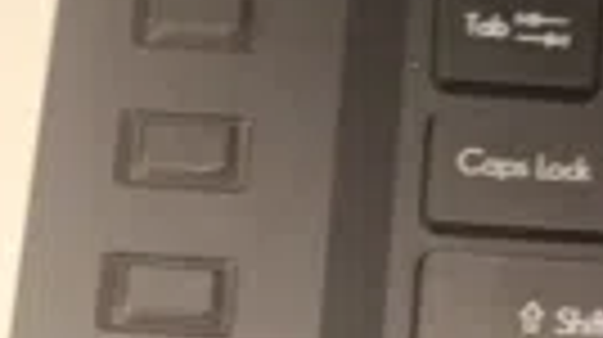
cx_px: 482
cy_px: 577
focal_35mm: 75
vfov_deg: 14.4
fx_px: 1198
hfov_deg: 27.7
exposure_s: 1/24
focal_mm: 5.54
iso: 400
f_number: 1.8
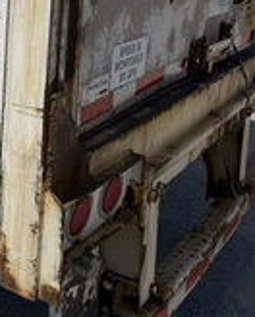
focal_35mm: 57
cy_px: 35
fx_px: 536
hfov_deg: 22.5
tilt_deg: -9.4
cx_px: -114
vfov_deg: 31.5
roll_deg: +0.1
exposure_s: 1/14286
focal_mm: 6.76
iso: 80
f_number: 1.78
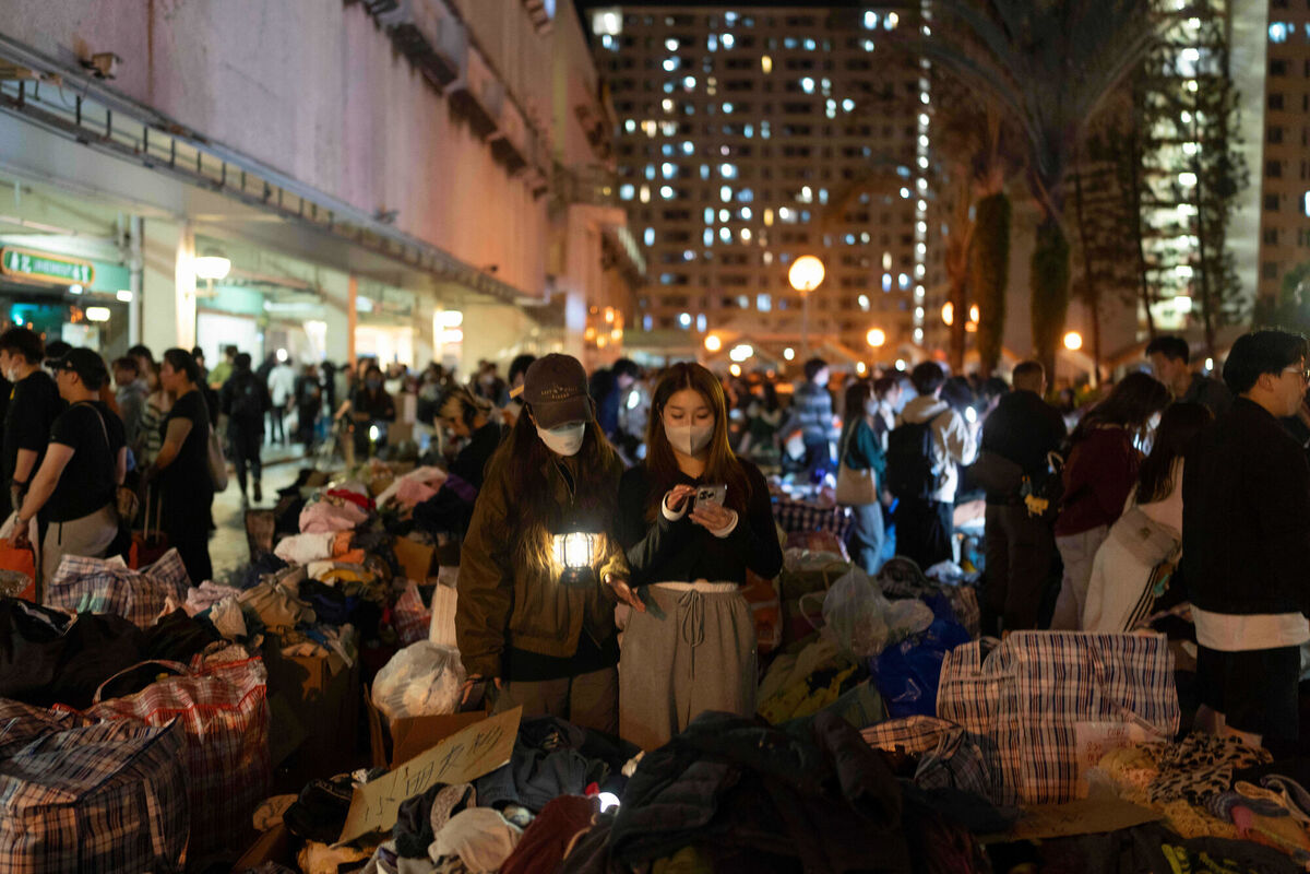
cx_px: 655
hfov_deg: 54.4
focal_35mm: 35
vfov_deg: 37.9
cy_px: 437
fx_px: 1274
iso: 1250
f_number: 1.4
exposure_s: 1/100
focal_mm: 35
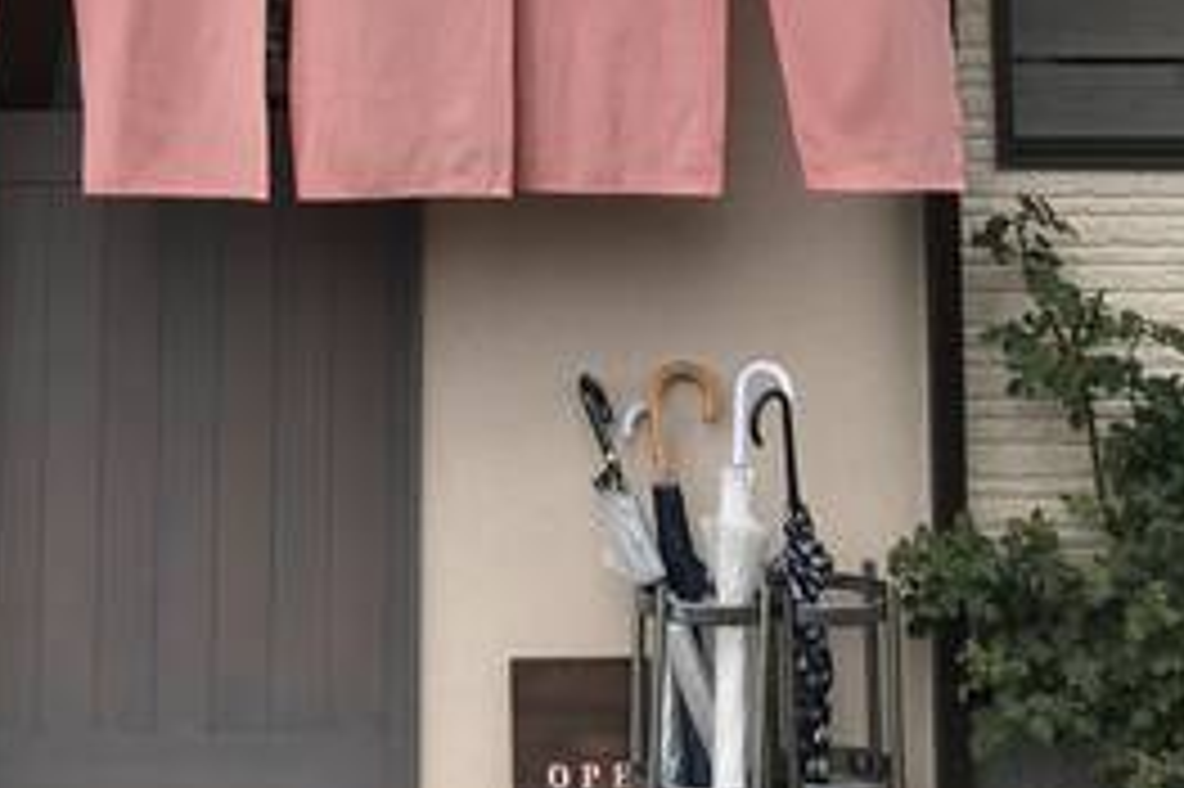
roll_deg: -1.2
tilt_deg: +6.9
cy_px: -153
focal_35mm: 71
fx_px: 2334
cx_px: 446
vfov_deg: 18.2
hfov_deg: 28.4
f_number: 1.8
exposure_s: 1/791
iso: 20
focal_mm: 3.99
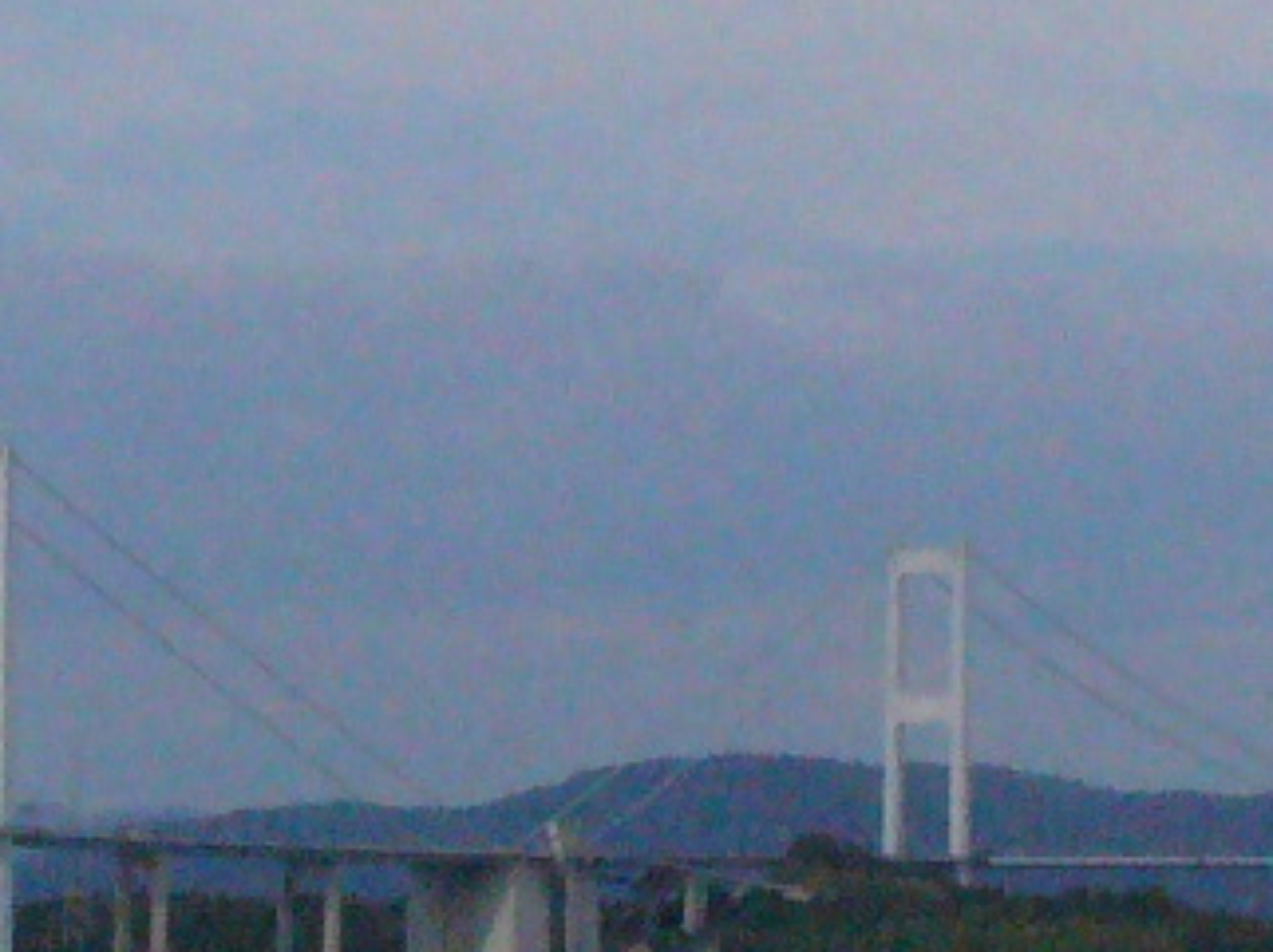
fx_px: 6762
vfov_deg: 8.1
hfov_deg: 10.7
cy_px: 711
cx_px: 1210
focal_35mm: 184
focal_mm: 6.1
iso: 400
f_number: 5.6
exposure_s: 1/2000
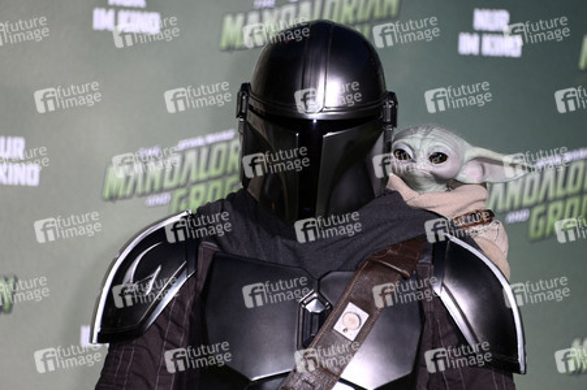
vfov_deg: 4.6
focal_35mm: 300
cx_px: 294
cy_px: 195
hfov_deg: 6.9
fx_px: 4888
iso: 500
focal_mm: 300
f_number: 6.3
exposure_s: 1/250
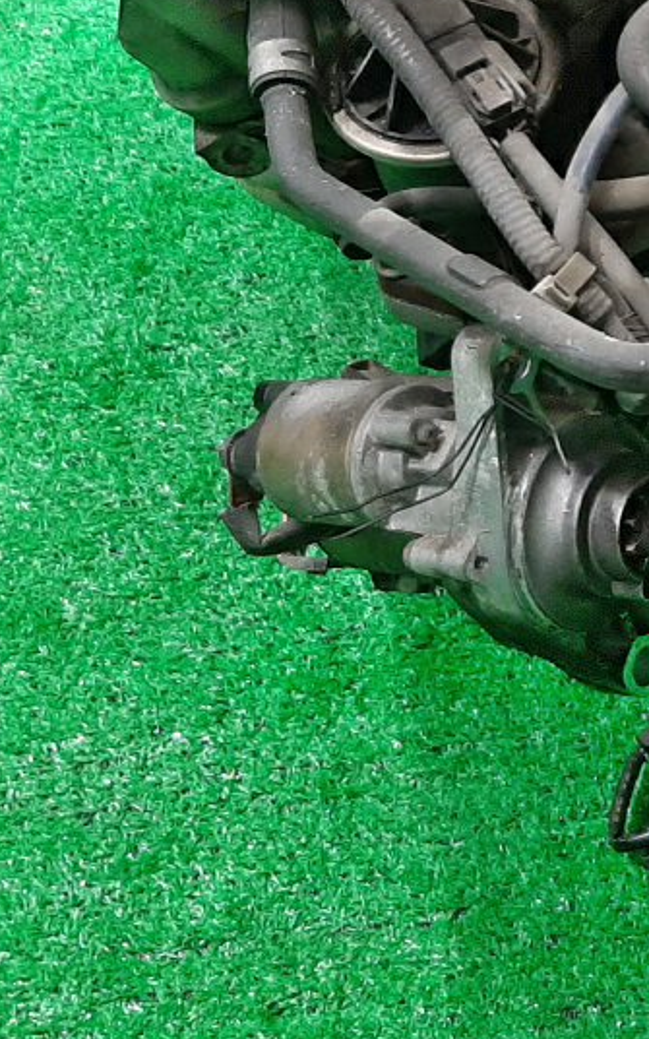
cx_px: 961
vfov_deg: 27.6
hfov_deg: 16.2
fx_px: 2094
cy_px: 306
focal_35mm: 74
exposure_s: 1/50
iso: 203
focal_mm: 3.93
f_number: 1.7
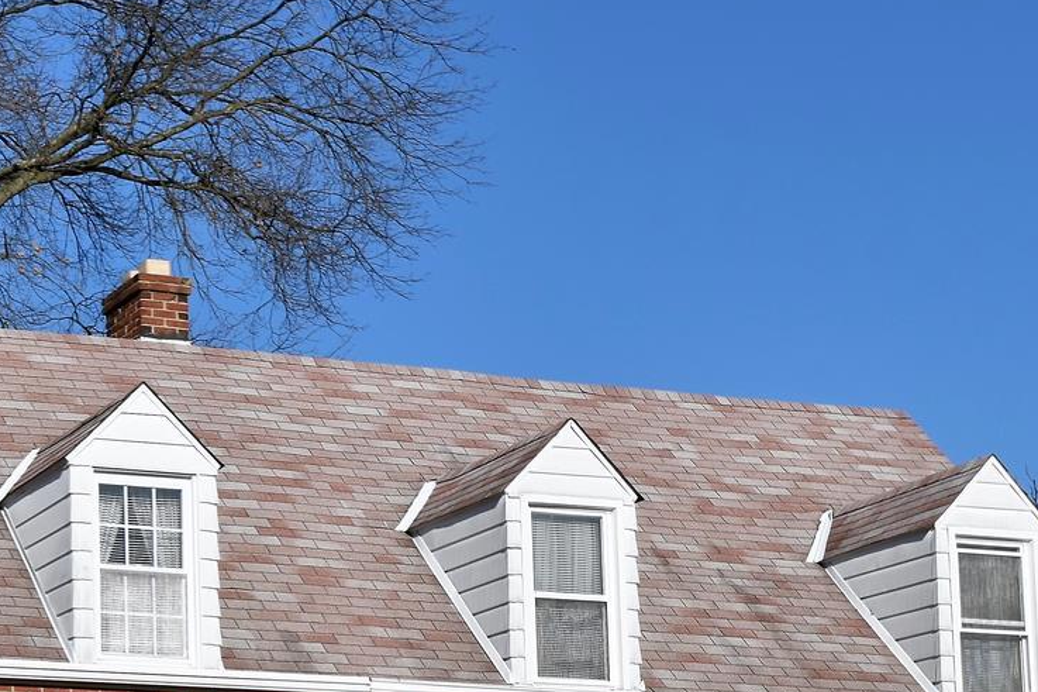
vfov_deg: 13.2
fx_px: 2883
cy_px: 882
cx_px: 14
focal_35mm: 100
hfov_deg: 19.8
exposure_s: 1/250
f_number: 11
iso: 100
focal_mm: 24
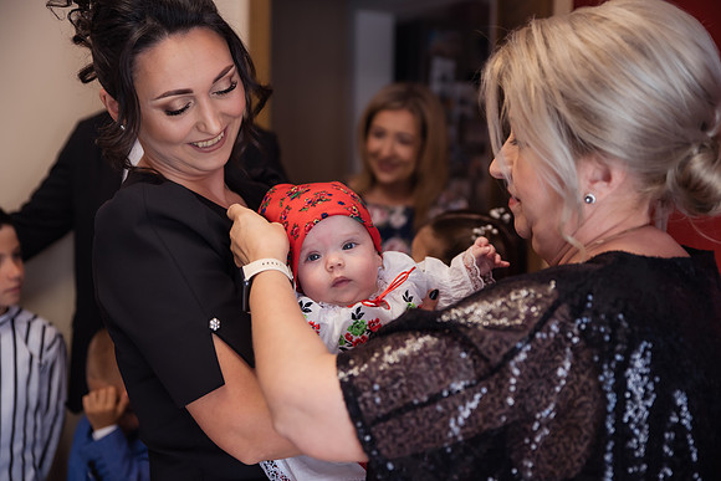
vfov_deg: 27.0
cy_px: 240
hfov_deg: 39.6
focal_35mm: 50
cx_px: 360
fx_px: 1002
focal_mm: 50
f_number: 2.8
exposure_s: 1/200
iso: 500
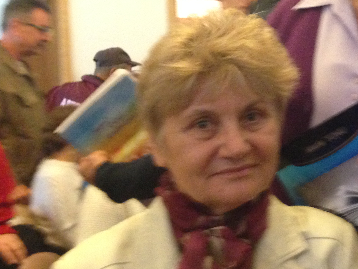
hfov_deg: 27.2
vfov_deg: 21.6
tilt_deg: -1.9
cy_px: 101
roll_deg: +2.5
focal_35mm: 68
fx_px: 703
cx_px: 347
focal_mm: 4.12
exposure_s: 1/15
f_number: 2.4
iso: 400
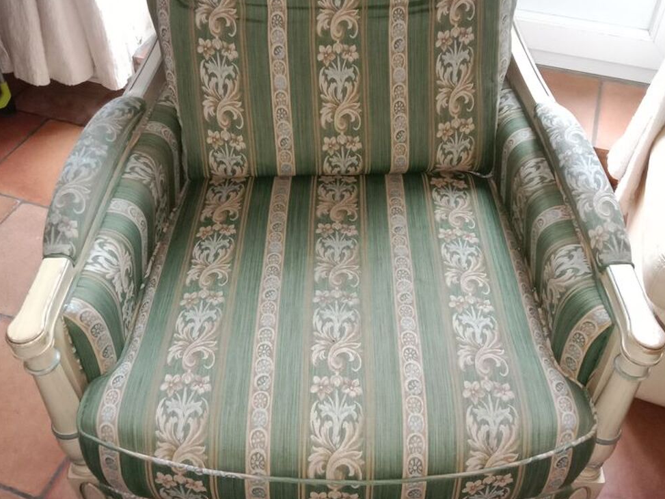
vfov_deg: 38.6
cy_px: 223
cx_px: 338
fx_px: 711
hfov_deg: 50.1
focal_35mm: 37
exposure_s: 1/20
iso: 825
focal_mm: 3.65
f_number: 2.2
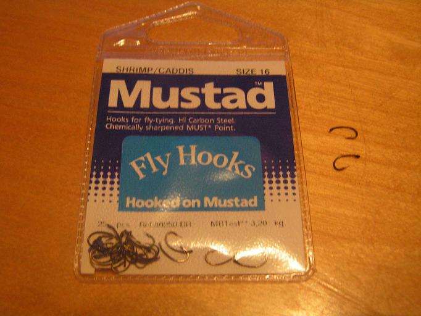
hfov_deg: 49.0
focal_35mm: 38
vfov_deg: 37.7
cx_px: 210
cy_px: 158
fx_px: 462
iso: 200
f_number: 2.8
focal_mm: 6.3
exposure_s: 1/20
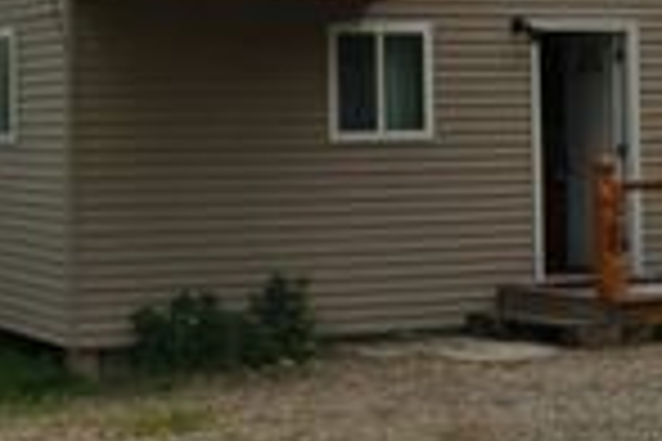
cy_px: -79
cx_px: 216
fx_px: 2629
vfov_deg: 9.5
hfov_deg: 14.3
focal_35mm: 143
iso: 100
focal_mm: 28
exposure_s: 1/160
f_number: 10
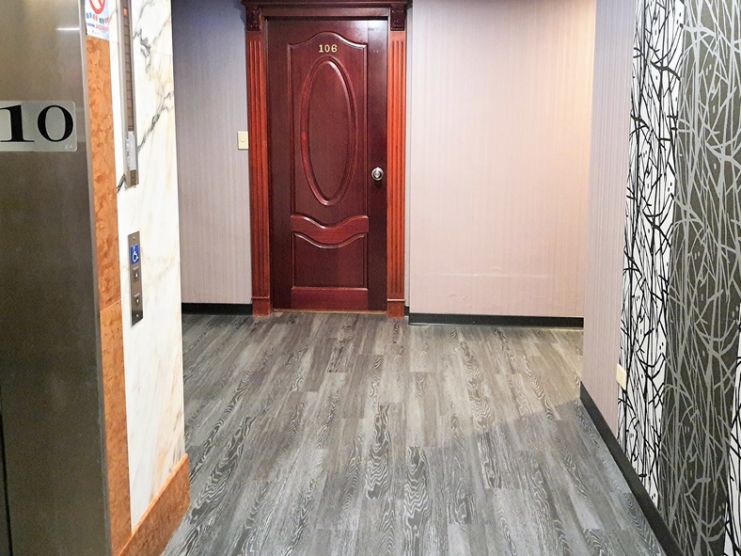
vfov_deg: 42.7
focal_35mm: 33
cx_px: 381
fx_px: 706
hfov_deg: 55.3
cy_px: 217
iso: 640
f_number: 1.7
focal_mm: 4.32
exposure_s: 1/40
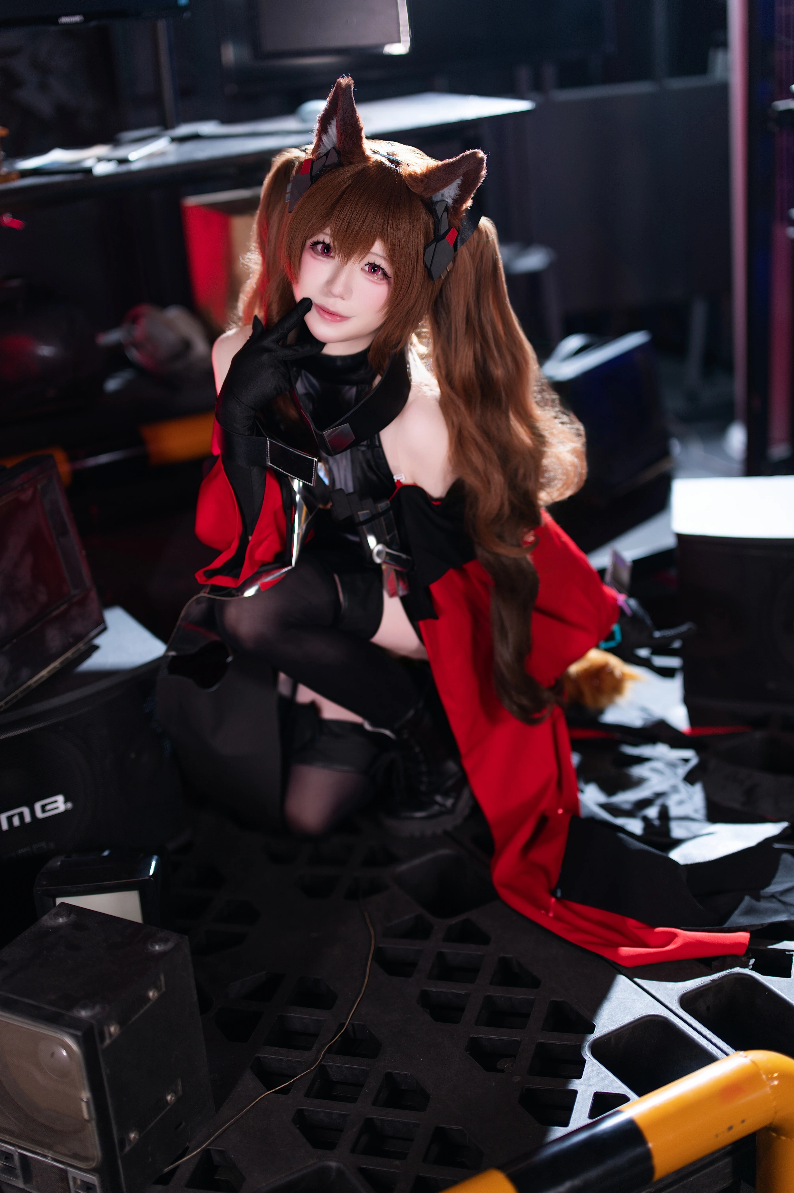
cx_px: 397
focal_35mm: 50
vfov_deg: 39.6
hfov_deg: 27.0
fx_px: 1656
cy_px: 596
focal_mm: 50
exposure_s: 1/160
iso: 100
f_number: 1.4
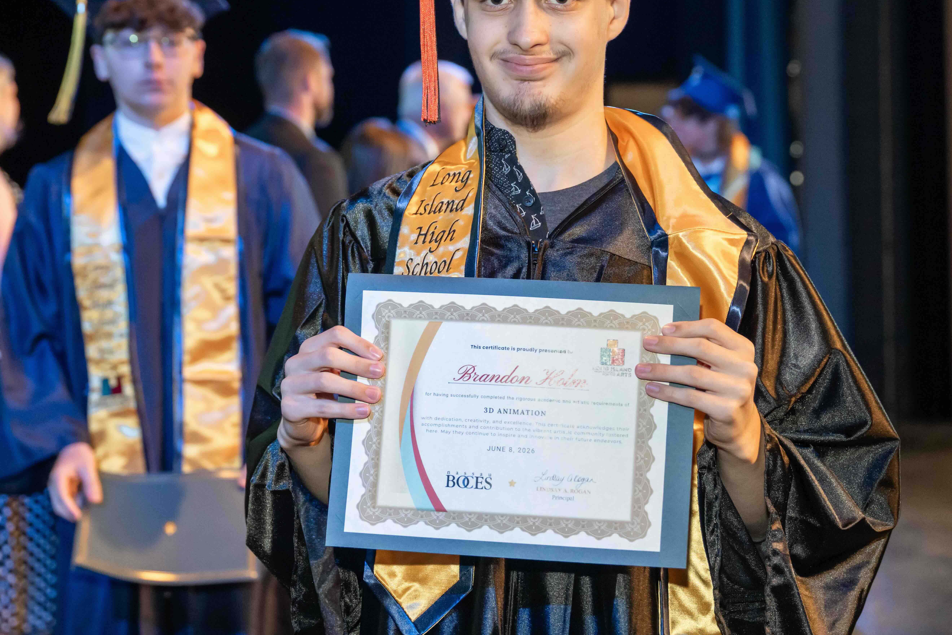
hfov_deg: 24.5
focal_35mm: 83
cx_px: 477
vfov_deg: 16.4
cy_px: 225
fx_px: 2195
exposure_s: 1/250
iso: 1600
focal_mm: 53
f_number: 3.5
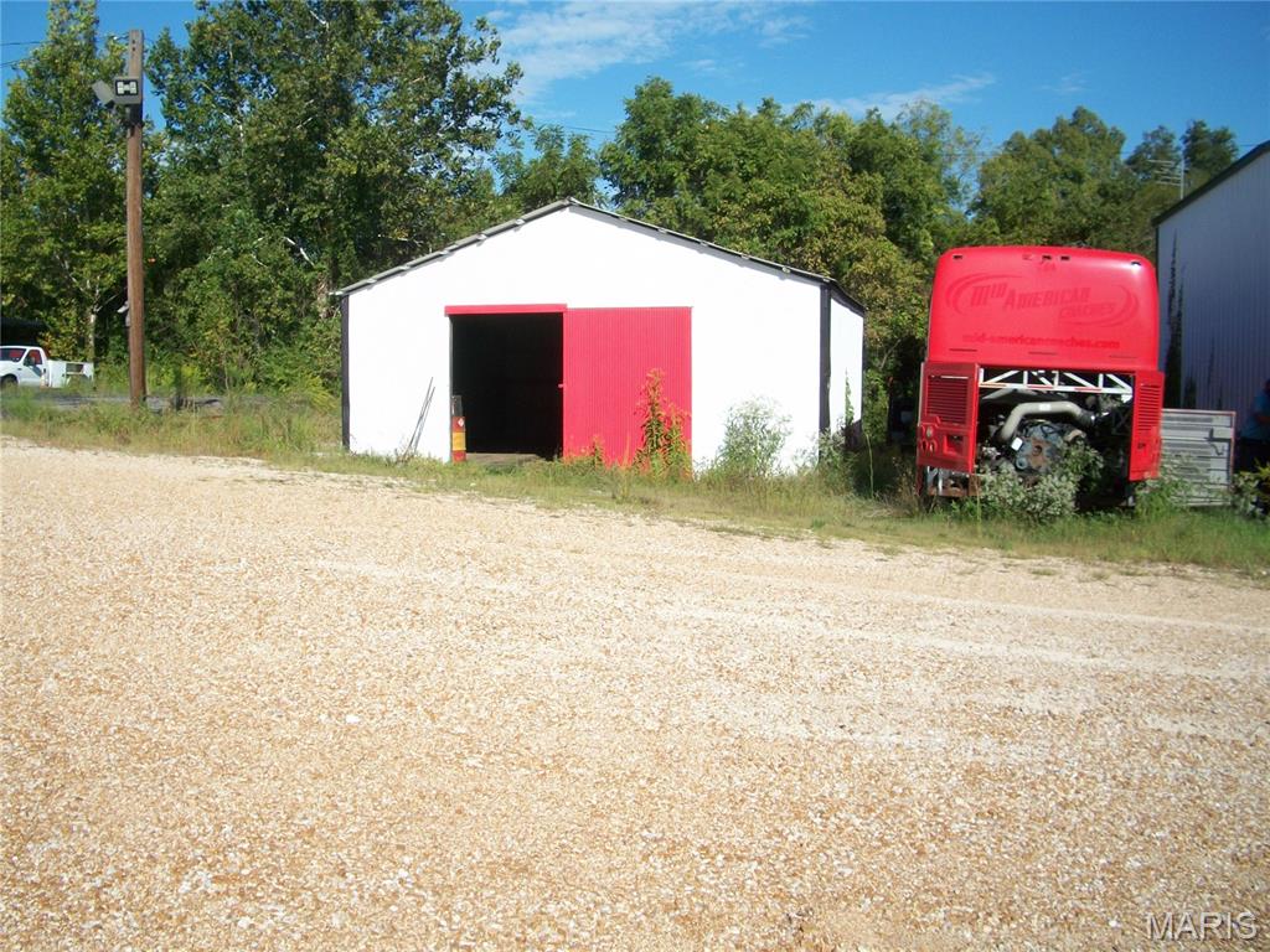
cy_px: 476
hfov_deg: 52.6
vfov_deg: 40.7
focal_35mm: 35
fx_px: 1284
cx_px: 635
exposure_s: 1/400
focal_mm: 6.3
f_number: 5.6
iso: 80
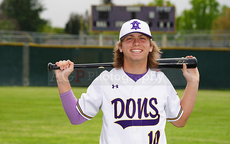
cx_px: 115
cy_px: 74
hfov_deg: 11.0
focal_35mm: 190
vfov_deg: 6.9
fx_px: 1191
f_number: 9
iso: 200
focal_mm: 185
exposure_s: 1/250
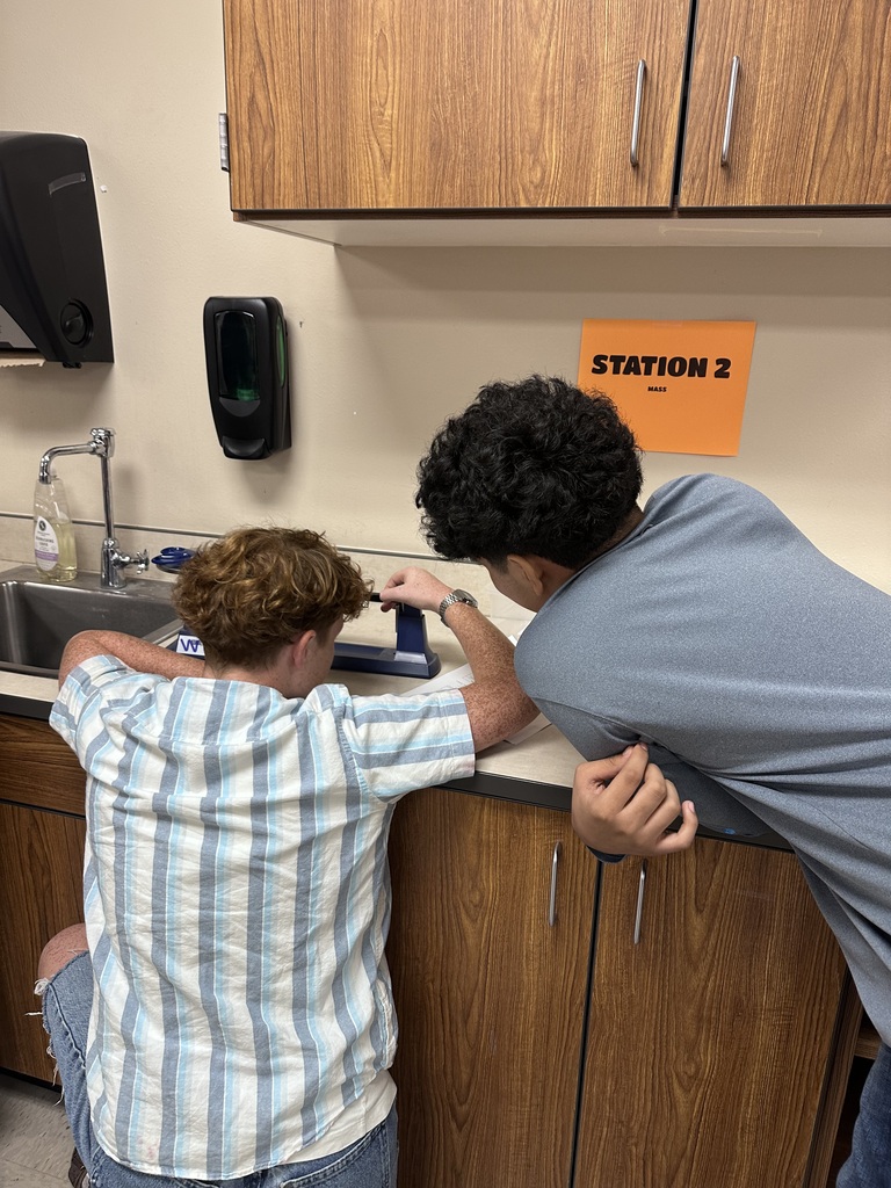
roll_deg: -2.1
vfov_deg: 71.6
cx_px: 446
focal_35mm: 24
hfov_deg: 56.8
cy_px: 594
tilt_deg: -17.3
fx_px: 824
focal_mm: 6.86
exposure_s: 1/60
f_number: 1.78
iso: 160
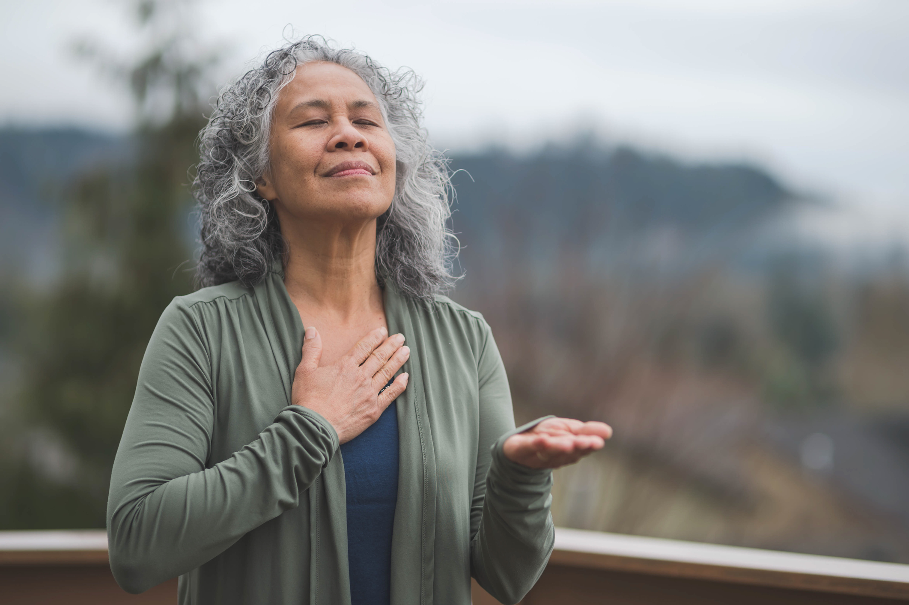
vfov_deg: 16.1
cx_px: 454
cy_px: 302
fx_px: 2145
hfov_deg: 23.9
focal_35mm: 85
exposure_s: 1/320
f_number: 2
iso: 100
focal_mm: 85
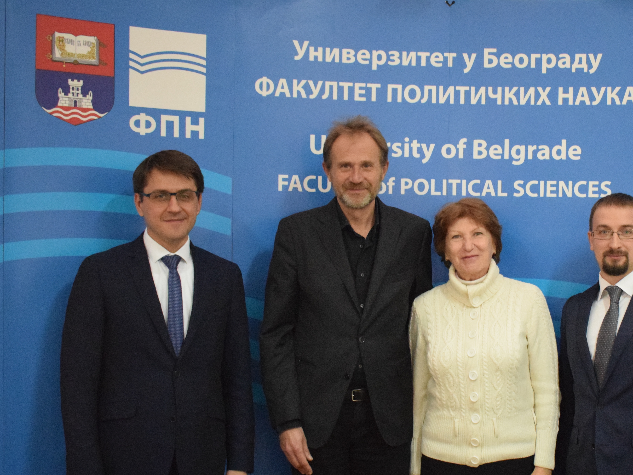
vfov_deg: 24.0
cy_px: 296
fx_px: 1115
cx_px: 480
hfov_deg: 31.1
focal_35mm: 61
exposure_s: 1/50
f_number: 4
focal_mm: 26
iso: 6400
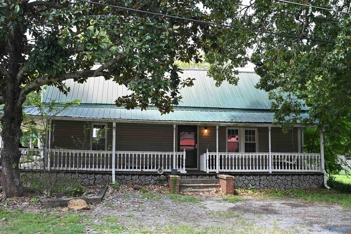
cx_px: 176
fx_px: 370
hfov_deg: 50.7
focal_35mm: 38
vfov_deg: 35.1
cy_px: 117
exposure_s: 1/40
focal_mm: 38
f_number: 14
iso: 640
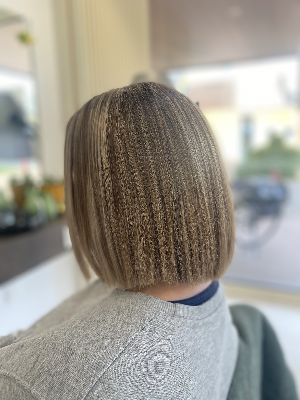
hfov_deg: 53.1
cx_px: 150
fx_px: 300
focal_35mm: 26
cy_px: 200
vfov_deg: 67.3
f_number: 1.8
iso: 50
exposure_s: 1/122
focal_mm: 4.25
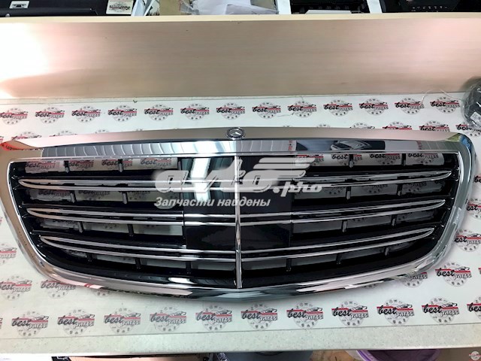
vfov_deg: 49.7
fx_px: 389
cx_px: 240
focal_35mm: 28
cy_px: 180
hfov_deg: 63.4
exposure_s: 1/20
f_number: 1.8
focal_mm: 3.99
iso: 32
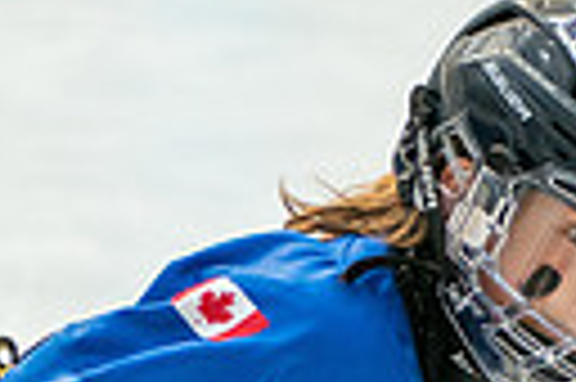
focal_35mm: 899
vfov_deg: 1.5
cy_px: 807
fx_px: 14366
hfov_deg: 2.3
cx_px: 166
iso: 1600
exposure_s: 1/2000
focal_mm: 148
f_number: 3.5
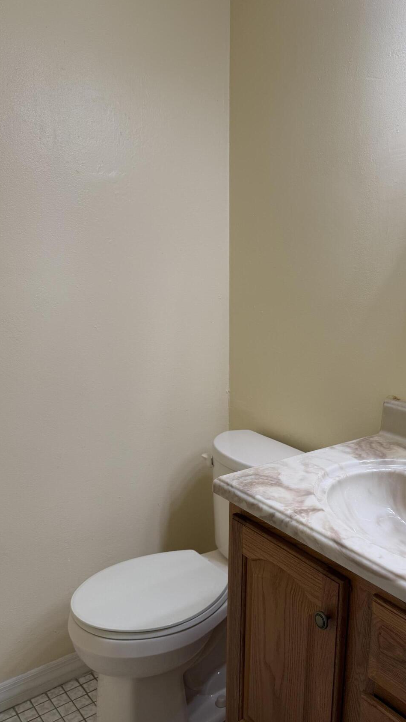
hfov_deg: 37.0
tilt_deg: -12.1
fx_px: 593
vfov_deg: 62.6
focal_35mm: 31
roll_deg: -1.7
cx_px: 296
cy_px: 384
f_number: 1.78
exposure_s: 1/120
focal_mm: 6.76
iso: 80
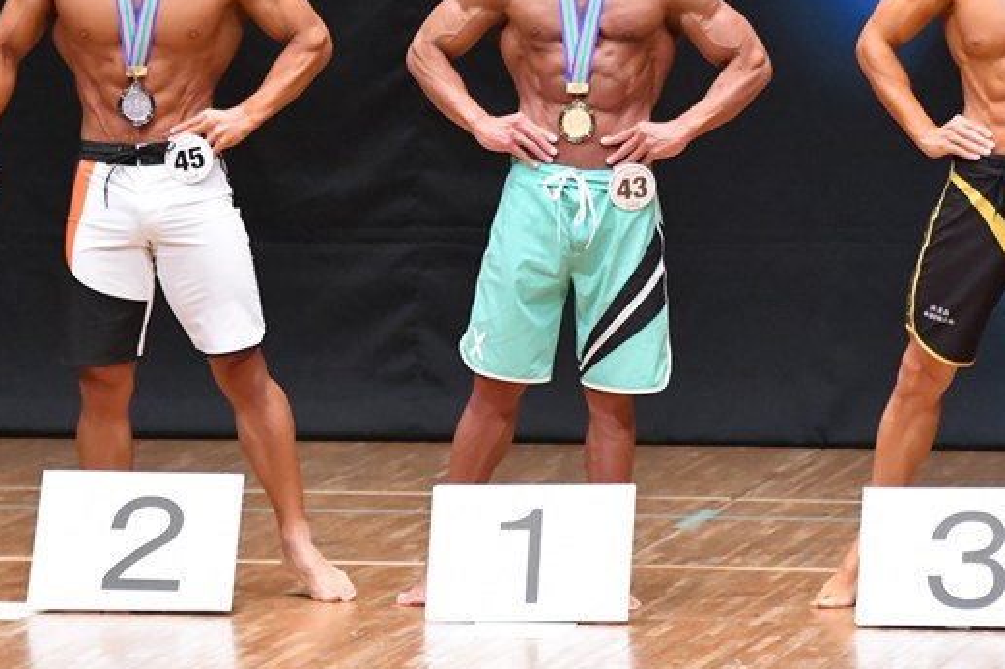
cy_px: 215
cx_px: 488
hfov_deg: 4.9
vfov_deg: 3.2
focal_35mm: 425
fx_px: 11857
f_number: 5.6
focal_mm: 190
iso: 8000
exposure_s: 1/400
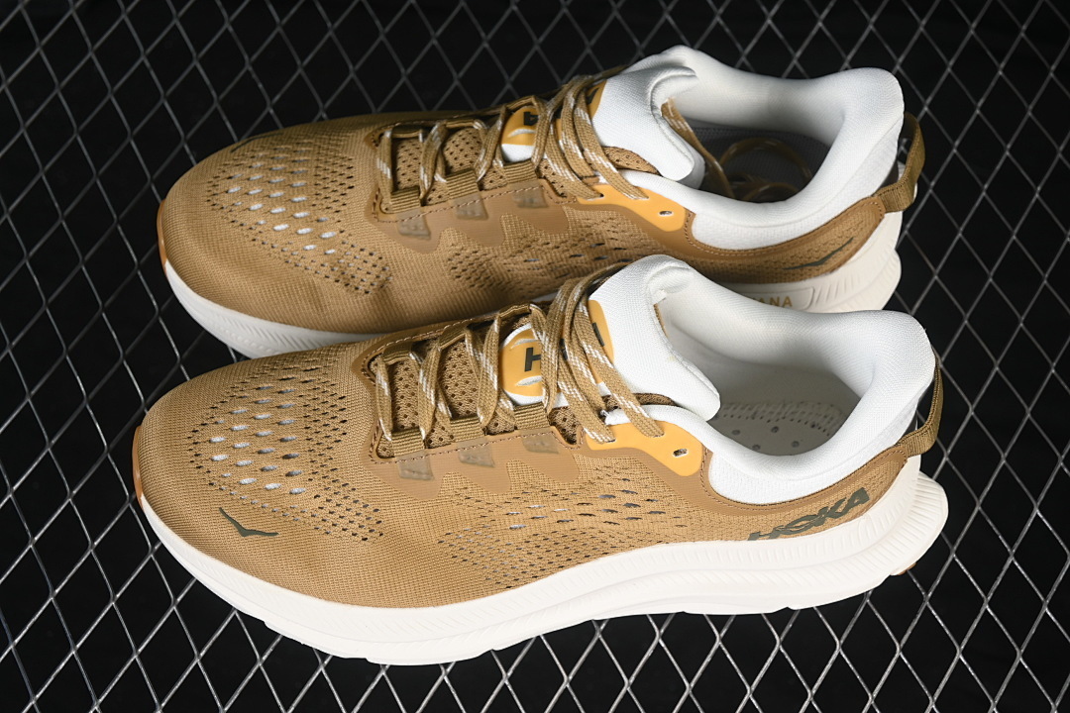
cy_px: 356
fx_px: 2229
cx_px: 535
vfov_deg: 18.2
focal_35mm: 75
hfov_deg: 27.0
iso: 160
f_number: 6.3
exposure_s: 1/60
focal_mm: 50
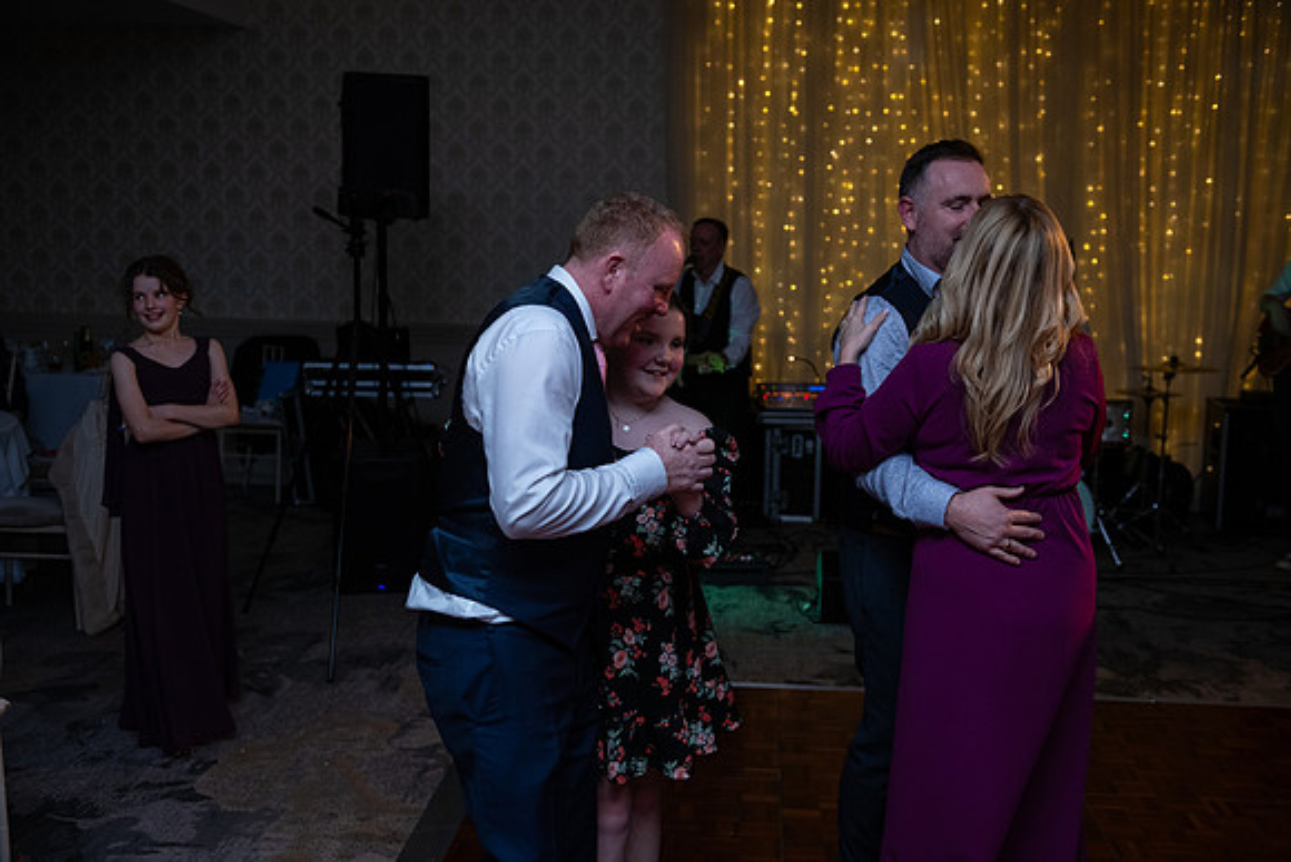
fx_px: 1506
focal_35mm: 42
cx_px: 646
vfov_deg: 31.9
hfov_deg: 46.4
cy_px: 431
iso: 1000
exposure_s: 1/160
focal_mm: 42
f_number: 3.5
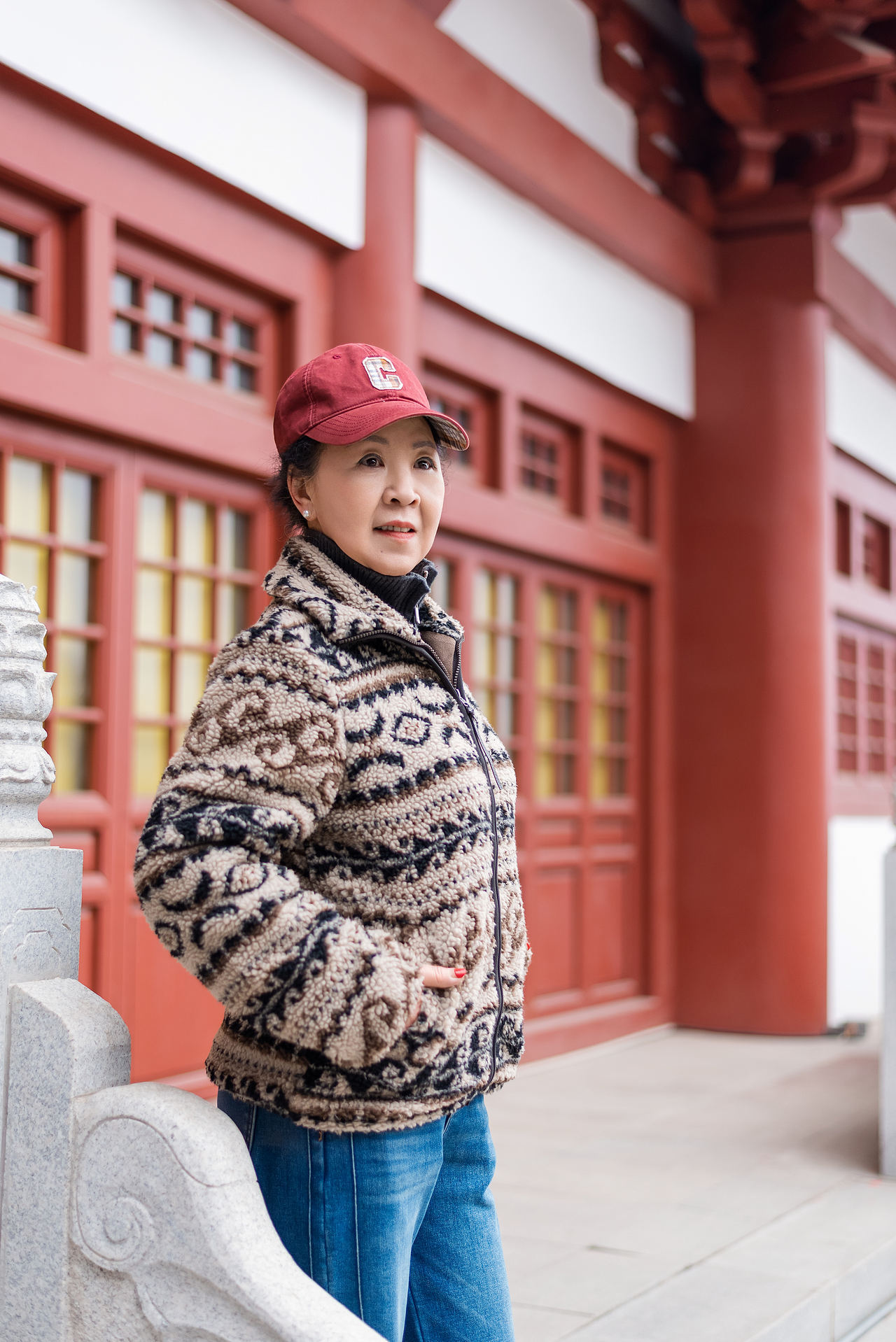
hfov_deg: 27.0
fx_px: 1865
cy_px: 671
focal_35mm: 50
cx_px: 448
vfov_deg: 39.6
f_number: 1.8
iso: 160
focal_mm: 50
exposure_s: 1/800
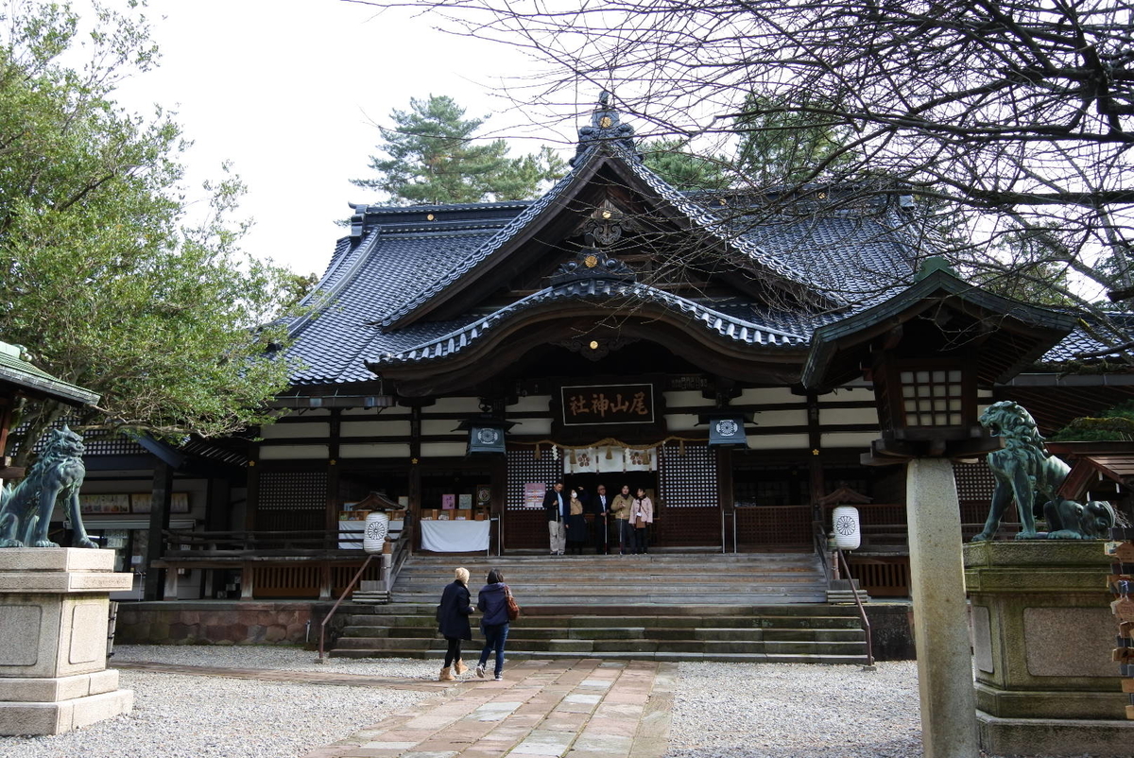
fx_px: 914
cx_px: 567
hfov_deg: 63.6
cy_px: 379
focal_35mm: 29
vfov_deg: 45.0
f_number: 4
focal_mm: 11
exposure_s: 1/250
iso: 160
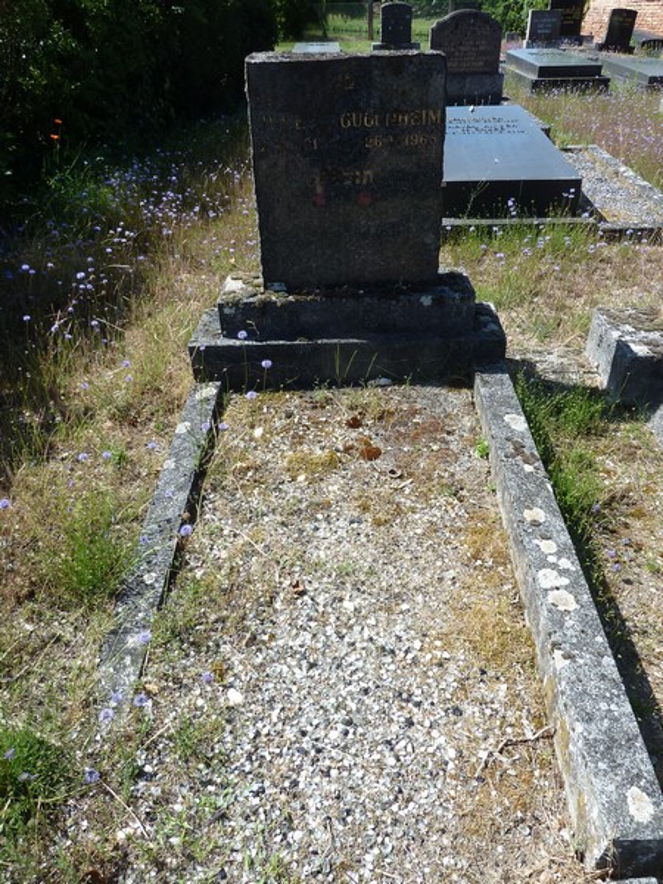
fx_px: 638
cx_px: 332
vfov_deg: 69.4
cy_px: 442
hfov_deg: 54.9
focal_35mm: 25
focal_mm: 4.1
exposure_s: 1/320
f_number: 4
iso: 80
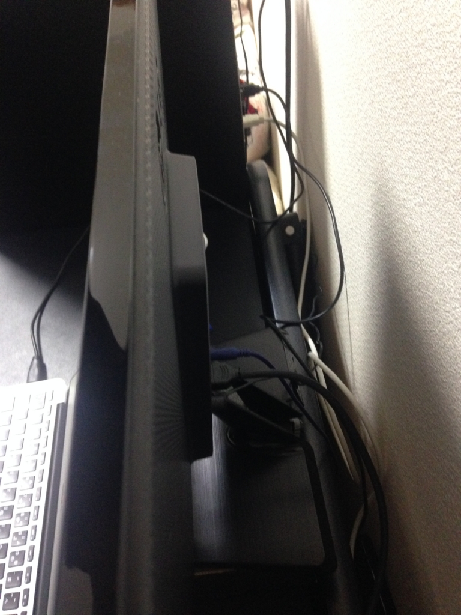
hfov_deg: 42.9
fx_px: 586
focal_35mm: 33
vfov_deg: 55.4
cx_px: 230
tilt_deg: -47.1
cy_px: 308
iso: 400
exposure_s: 1/15
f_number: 2.4
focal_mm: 4.12
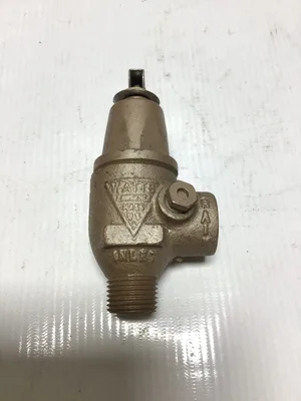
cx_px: 150
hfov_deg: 45.4
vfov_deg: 58.4
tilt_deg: -67.4
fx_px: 359
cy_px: 200
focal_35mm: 31
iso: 25
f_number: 2.4
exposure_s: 1/120
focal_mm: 3.3
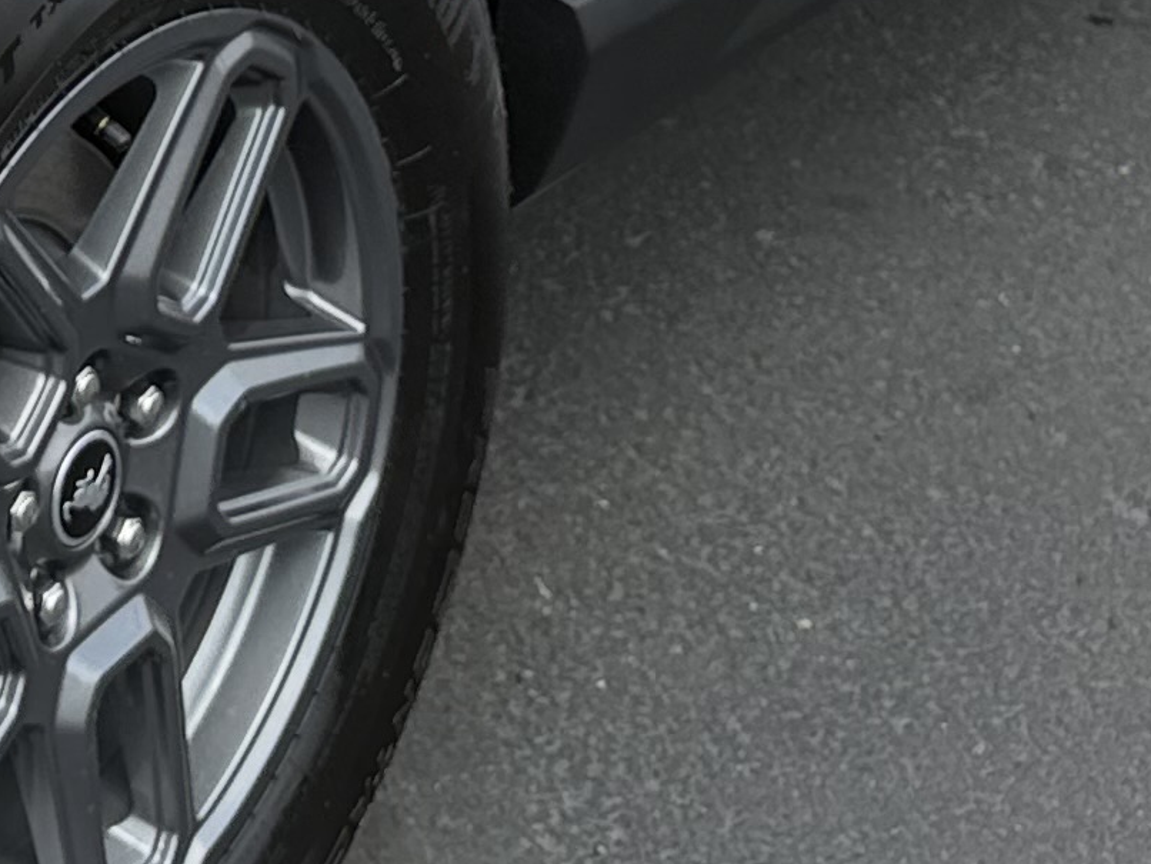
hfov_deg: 15.2
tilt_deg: -13.9
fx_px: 3991
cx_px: -578
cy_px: -763
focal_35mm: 120
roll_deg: +0.5
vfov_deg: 11.4
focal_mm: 6.76
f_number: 1.78
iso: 80
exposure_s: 1/2801
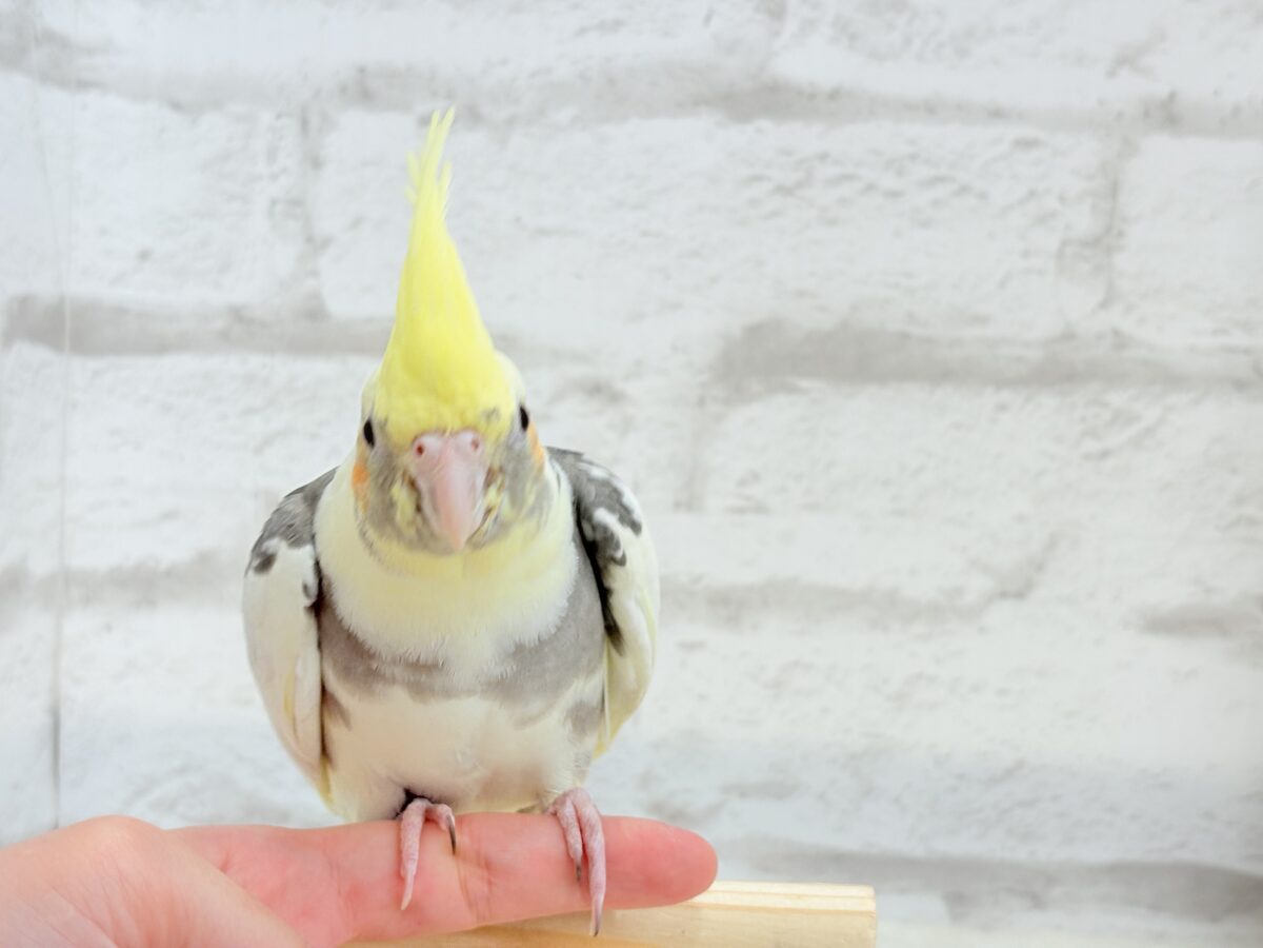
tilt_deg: -2.5
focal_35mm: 52
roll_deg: -1.4
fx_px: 1897
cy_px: 474
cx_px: 632
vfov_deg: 28.0
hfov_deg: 36.8
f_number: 1.6
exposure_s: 1/50
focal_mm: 5.96
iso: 25
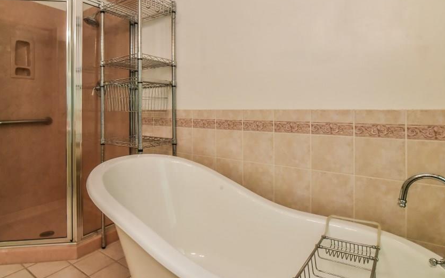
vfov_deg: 59.0
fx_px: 243
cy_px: 107
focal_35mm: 20
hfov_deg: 84.9
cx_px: 203
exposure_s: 1/160
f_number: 13
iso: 4000
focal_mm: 16
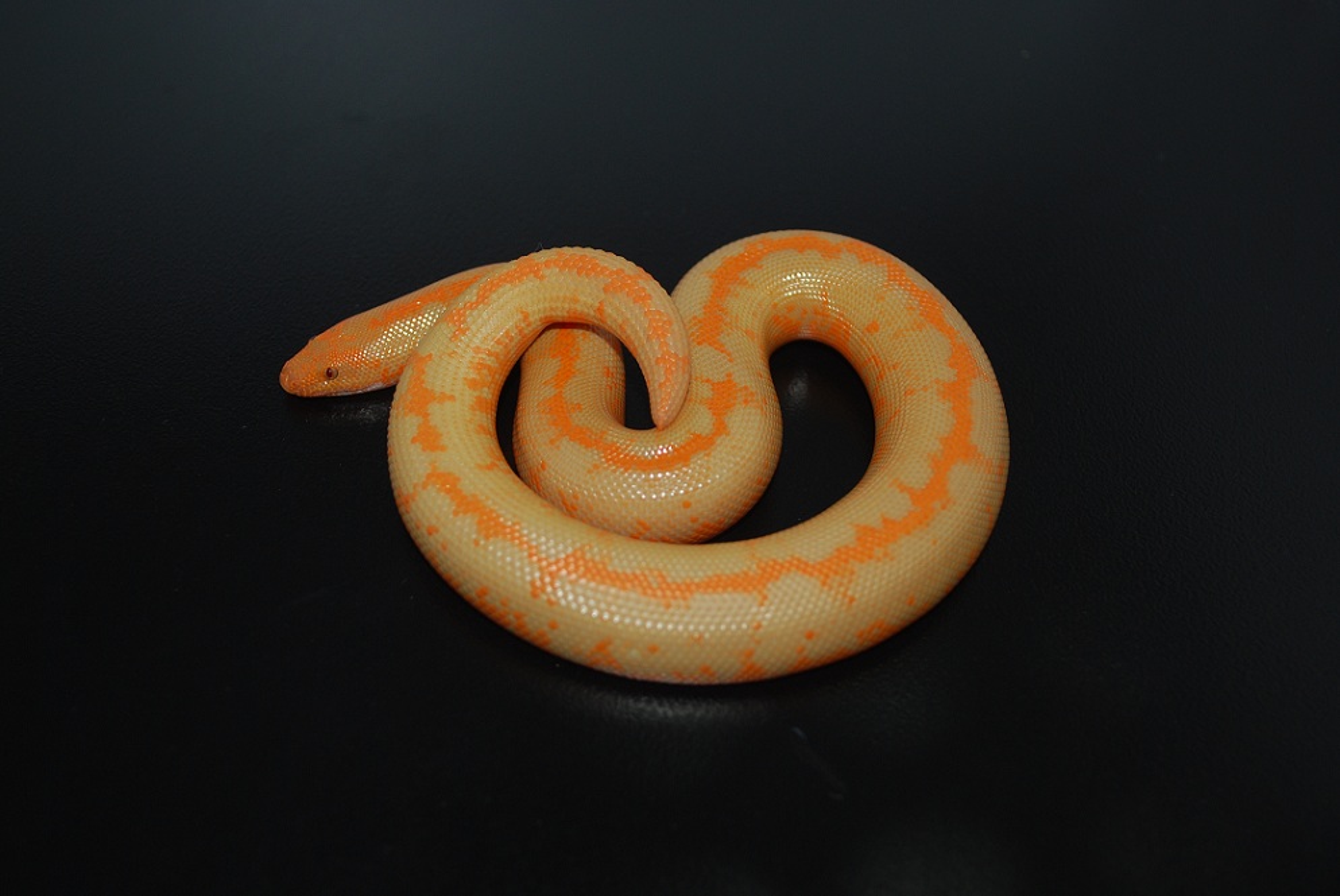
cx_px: 670
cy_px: 448
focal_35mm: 48
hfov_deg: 41.1
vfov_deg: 28.1
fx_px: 1788
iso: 200
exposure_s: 1/60
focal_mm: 32
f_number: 5
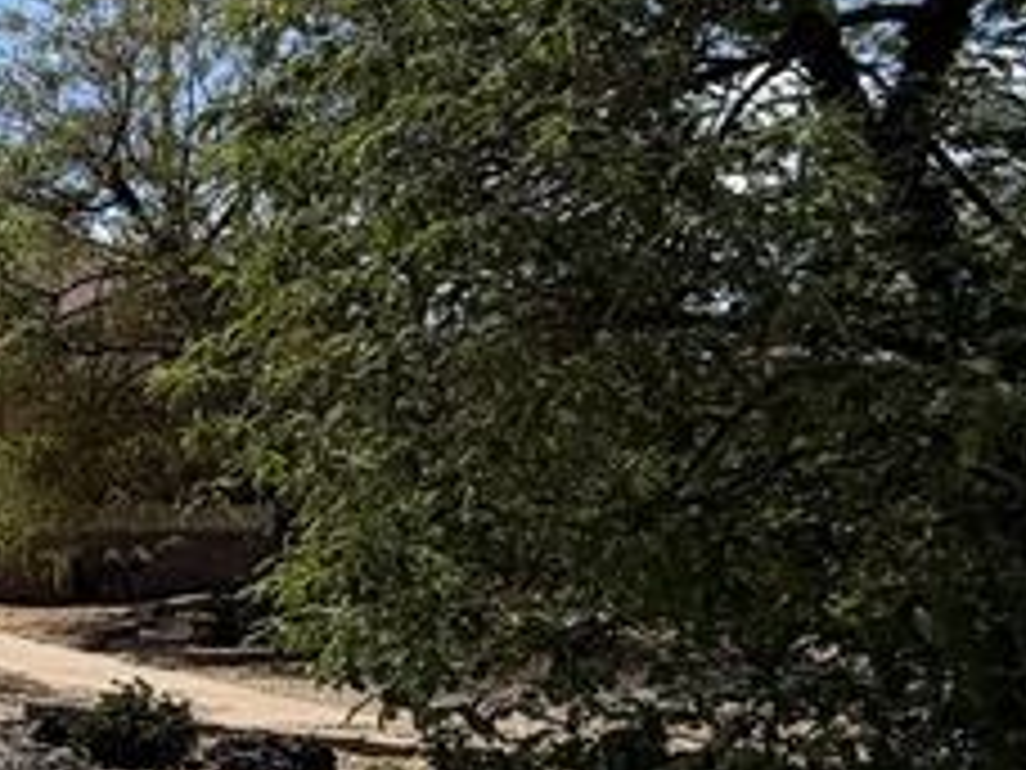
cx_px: -652
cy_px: 576
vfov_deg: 23.1
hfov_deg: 22.7
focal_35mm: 63
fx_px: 1867
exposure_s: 1/1211
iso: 20
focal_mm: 2.22
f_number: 2.2
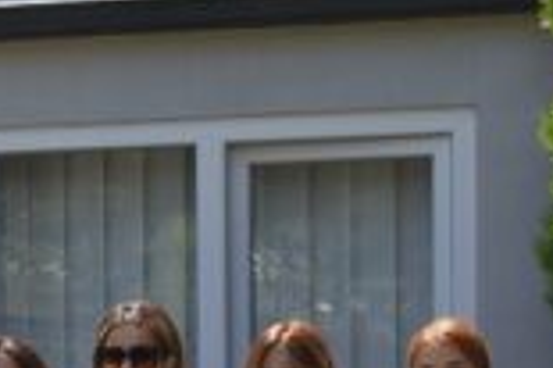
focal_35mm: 198
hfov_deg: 10.0
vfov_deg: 6.8
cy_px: 497
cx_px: -364
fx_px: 3038
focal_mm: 22
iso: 400
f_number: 8
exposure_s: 1/500
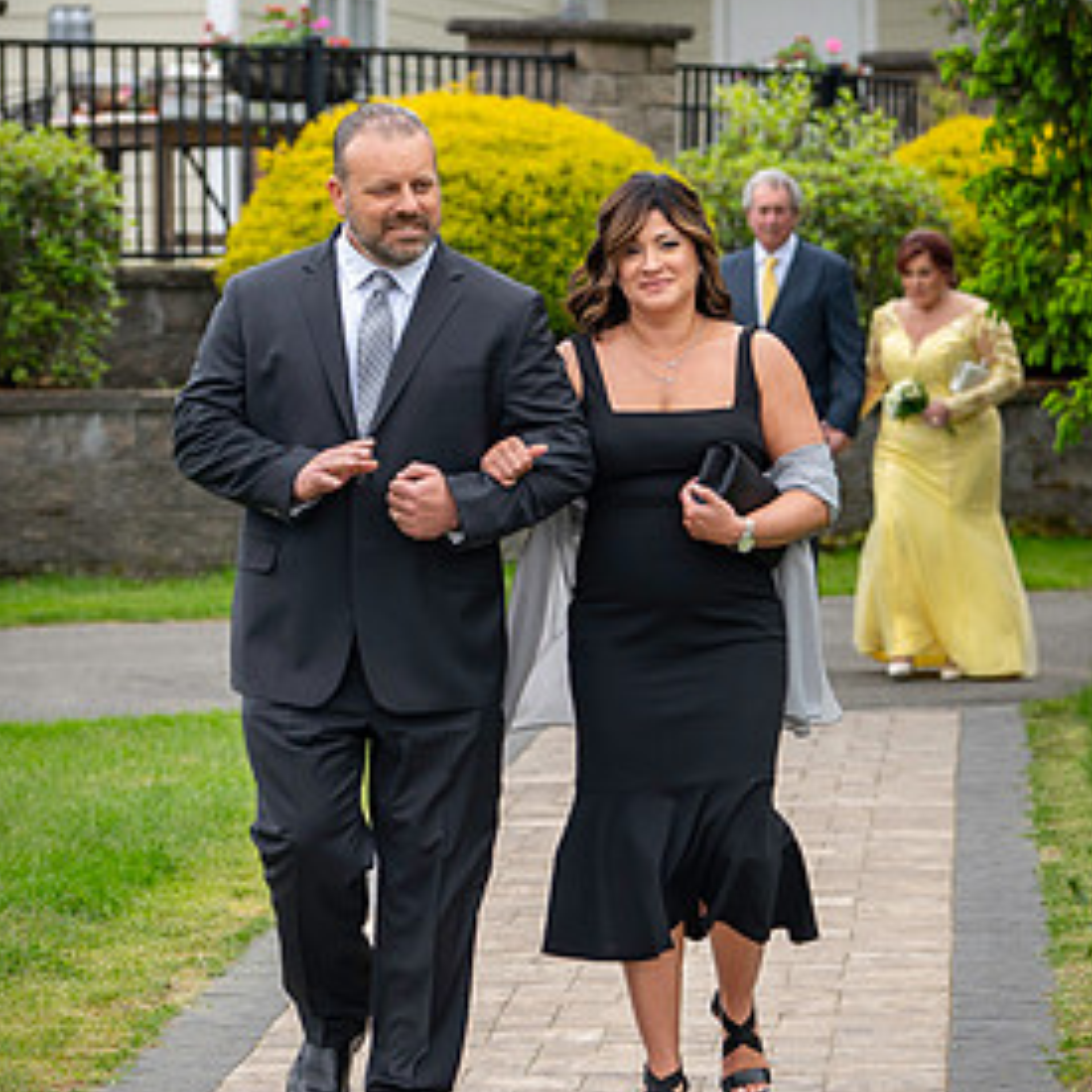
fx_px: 7638
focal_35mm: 214
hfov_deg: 8.2
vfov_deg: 8.2
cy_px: 598
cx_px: 648
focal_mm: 90
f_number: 4
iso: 400
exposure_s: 1/800
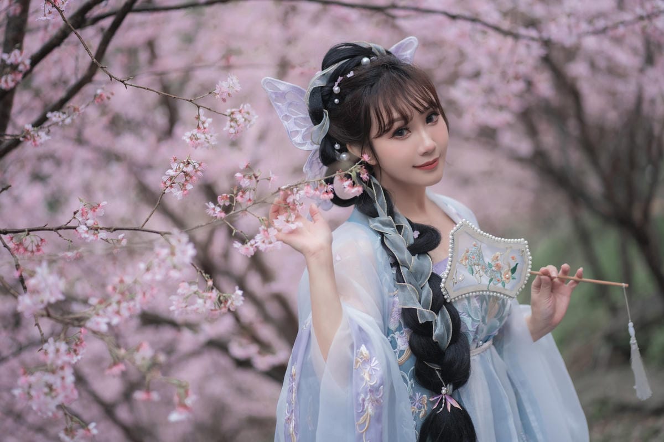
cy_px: 221
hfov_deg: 23.9
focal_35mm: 85
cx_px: 332
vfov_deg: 16.1
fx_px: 1568
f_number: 1.8
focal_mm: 85
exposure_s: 1/200
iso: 200
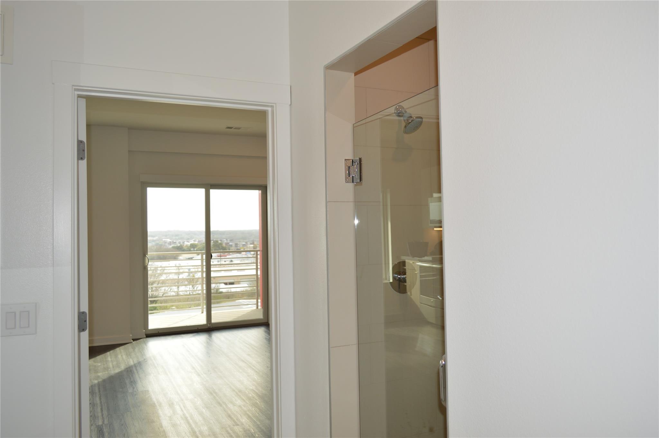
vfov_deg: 47.8
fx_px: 494
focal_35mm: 27
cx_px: 330
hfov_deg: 67.4
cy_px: 219
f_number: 4
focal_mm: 18
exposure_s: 1/125
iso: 140
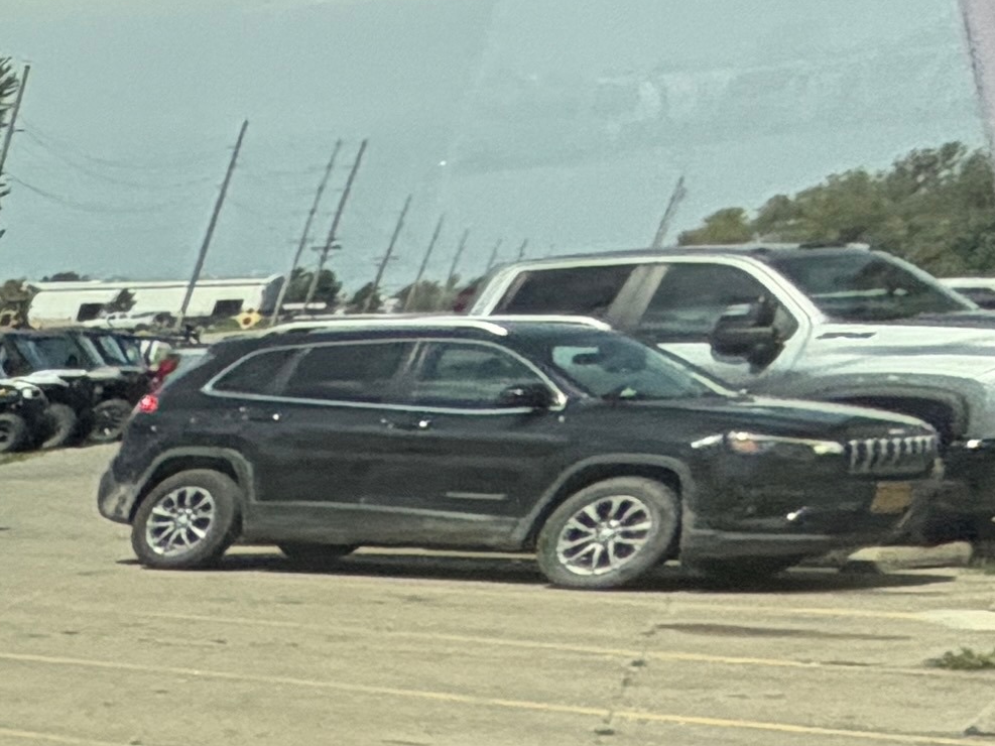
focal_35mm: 81
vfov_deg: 14.3
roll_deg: +2.3
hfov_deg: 12.9
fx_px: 2328
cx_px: -1734
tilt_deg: -28.4
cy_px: 1616
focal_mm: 2.22
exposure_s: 1/187
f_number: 2.2
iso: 64
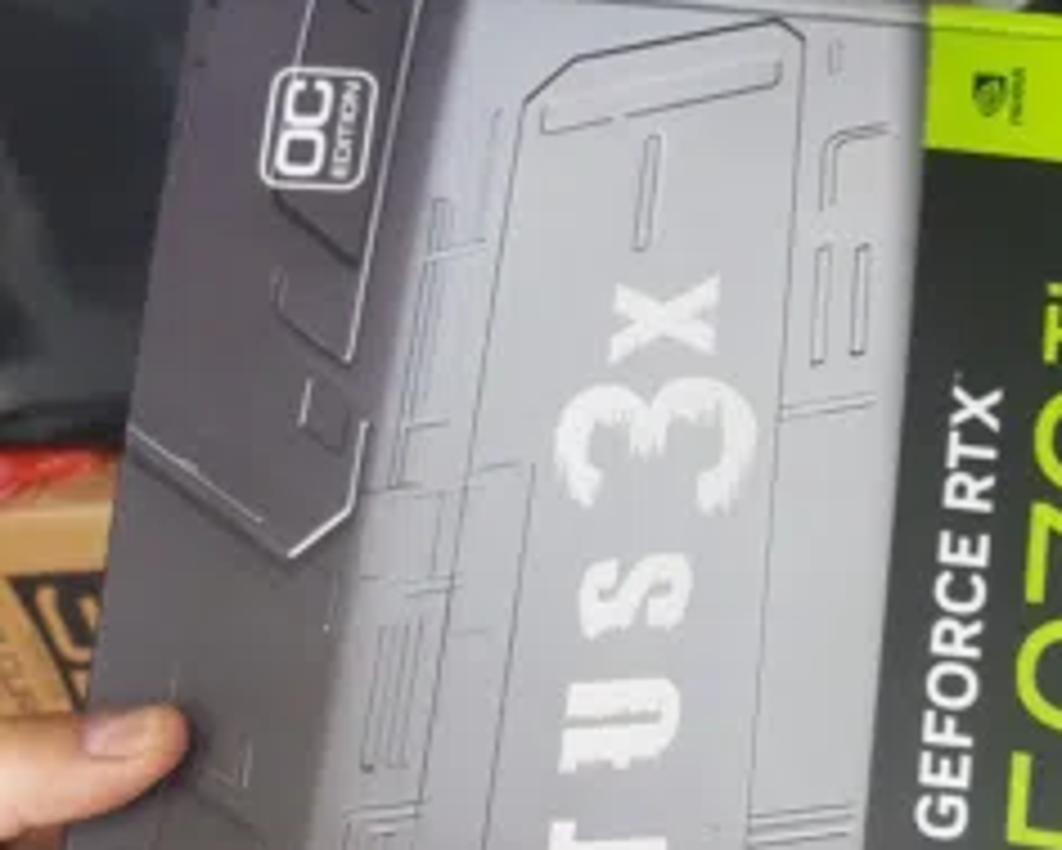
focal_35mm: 43
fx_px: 1352
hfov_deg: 42.8
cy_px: 859
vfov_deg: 32.1
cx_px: 603
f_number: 1.7
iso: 200
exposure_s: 1/12
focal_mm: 4.3
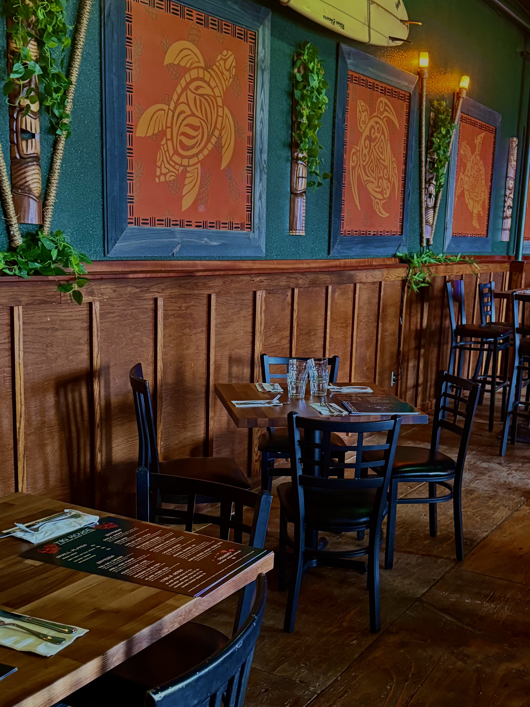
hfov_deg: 34.1
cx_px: 343
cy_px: 402
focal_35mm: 42
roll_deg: -3.0
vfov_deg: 44.7
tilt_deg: -10.7
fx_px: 857
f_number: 1.78
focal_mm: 6.76
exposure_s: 1/30
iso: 800
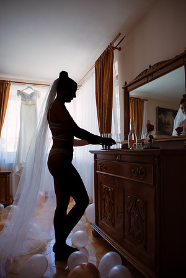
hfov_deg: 53.1
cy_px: 139
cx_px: 93
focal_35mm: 24
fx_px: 186
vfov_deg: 73.7
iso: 800
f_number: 3.2
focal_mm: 24
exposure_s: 1/200
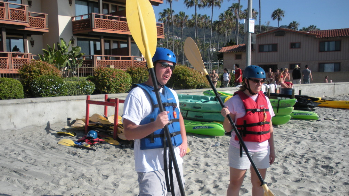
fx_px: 370
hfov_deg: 50.5
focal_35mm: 40
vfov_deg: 29.6
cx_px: 172
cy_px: 117
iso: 64
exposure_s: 1/782
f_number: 3.5
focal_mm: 6.3
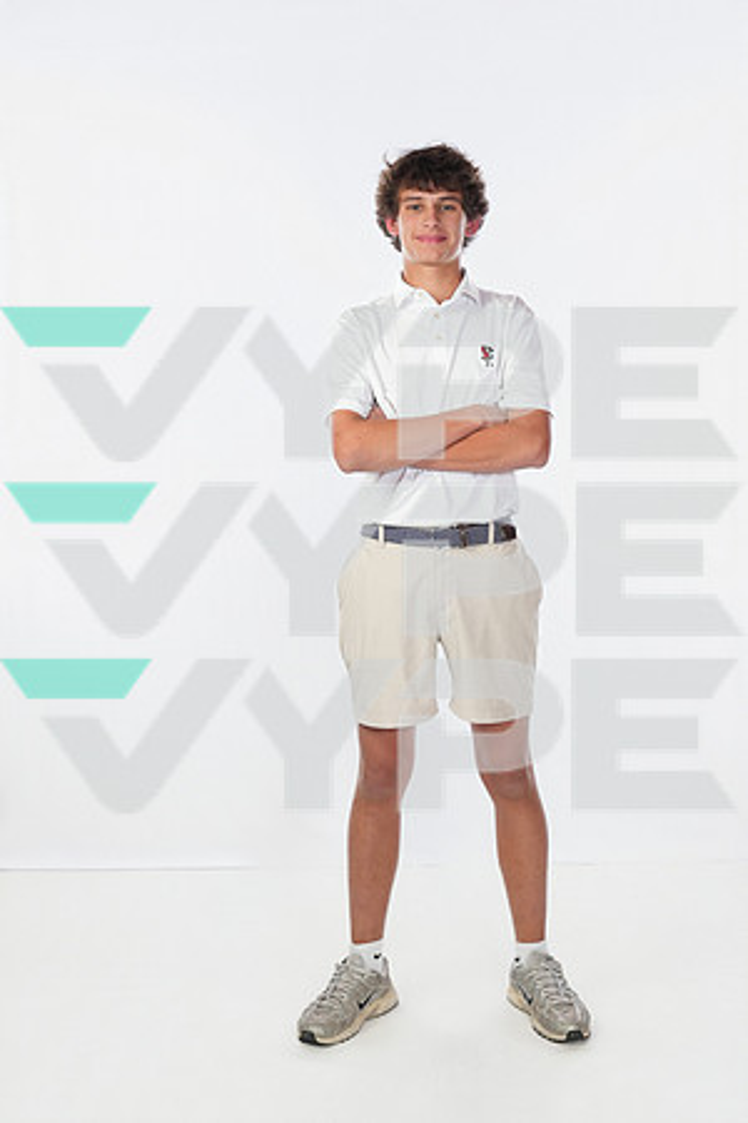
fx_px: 1714
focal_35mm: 55
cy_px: 562
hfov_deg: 24.6
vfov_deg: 36.2
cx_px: 374
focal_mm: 55
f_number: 8
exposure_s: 1/250
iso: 640
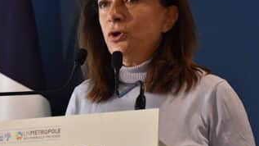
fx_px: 1531
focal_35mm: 223
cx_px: 71
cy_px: 72
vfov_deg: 5.4
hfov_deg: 9.7
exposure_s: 1/400
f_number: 5
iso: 1600
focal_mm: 75
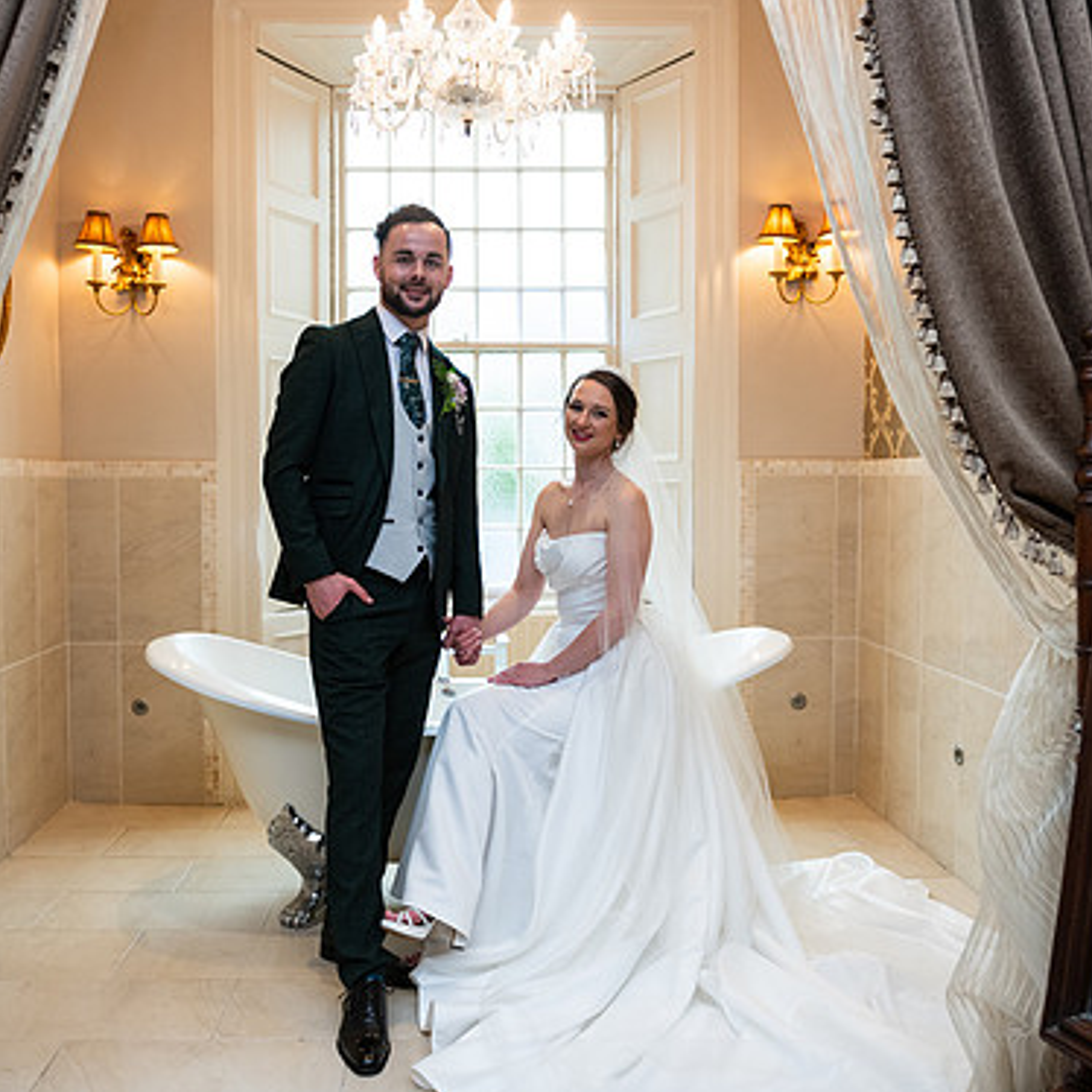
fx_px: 1142
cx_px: 508
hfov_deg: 51.1
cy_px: 533
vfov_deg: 51.1
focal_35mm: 32
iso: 640
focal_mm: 24
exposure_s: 1/160
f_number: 3.5
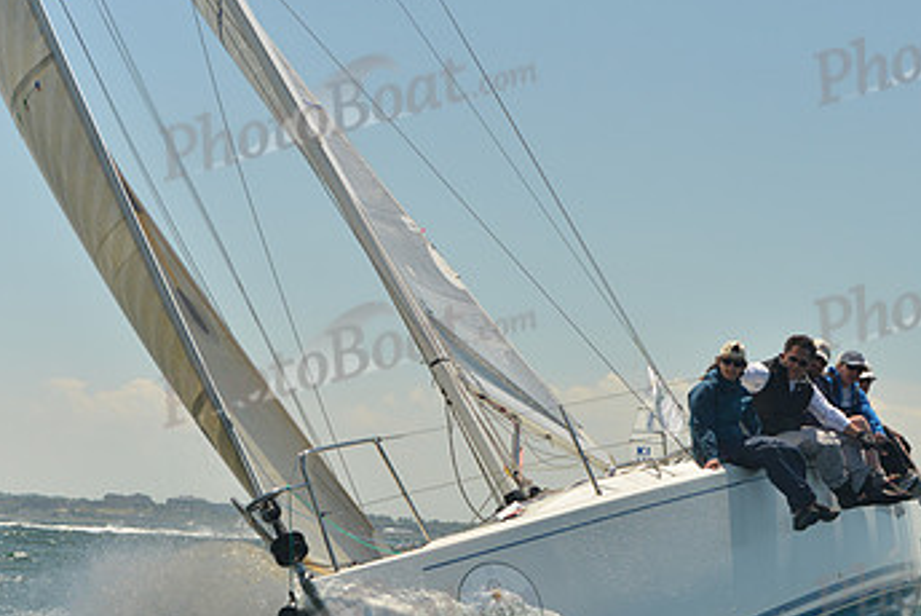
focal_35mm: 118
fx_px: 3021
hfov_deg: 17.2
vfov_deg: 11.6
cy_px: 459
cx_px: 677
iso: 400
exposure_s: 1/800
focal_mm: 70
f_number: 5.6
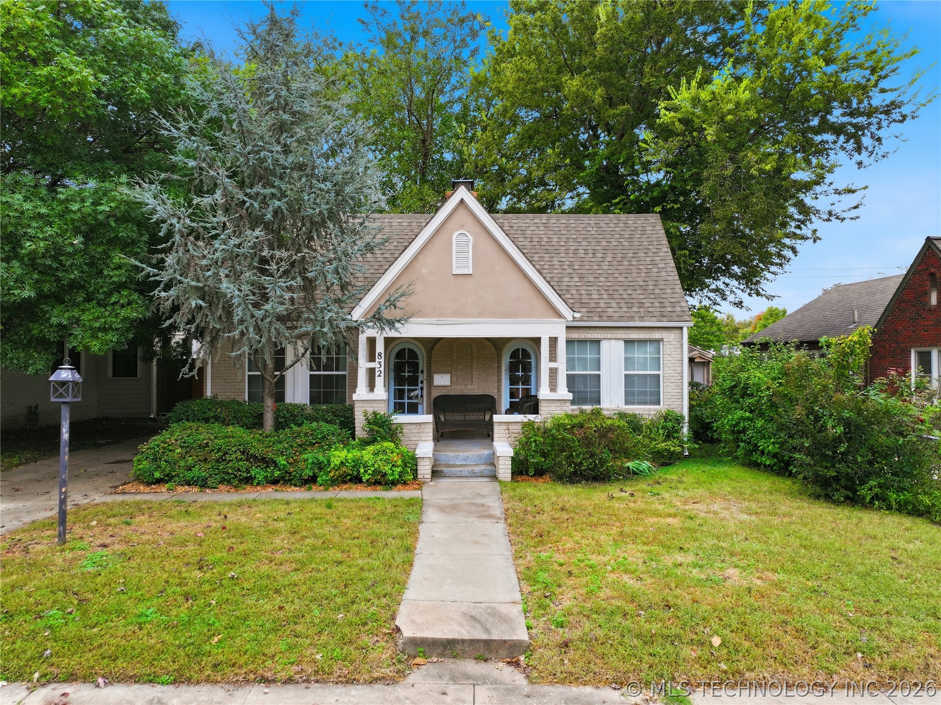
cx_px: 470
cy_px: 352
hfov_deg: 71.6
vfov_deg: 56.8
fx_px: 652
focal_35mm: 24
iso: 230
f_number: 2.8
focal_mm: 12.3
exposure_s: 1/1000
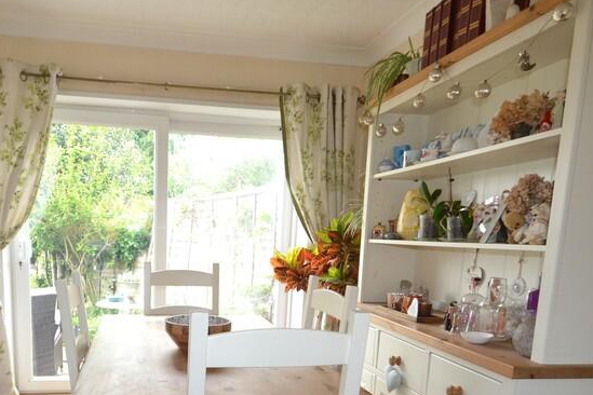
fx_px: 461
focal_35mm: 28
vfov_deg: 44.7
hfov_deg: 64.8
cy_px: 302
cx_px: 235
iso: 400
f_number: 4
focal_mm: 10
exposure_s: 1/60
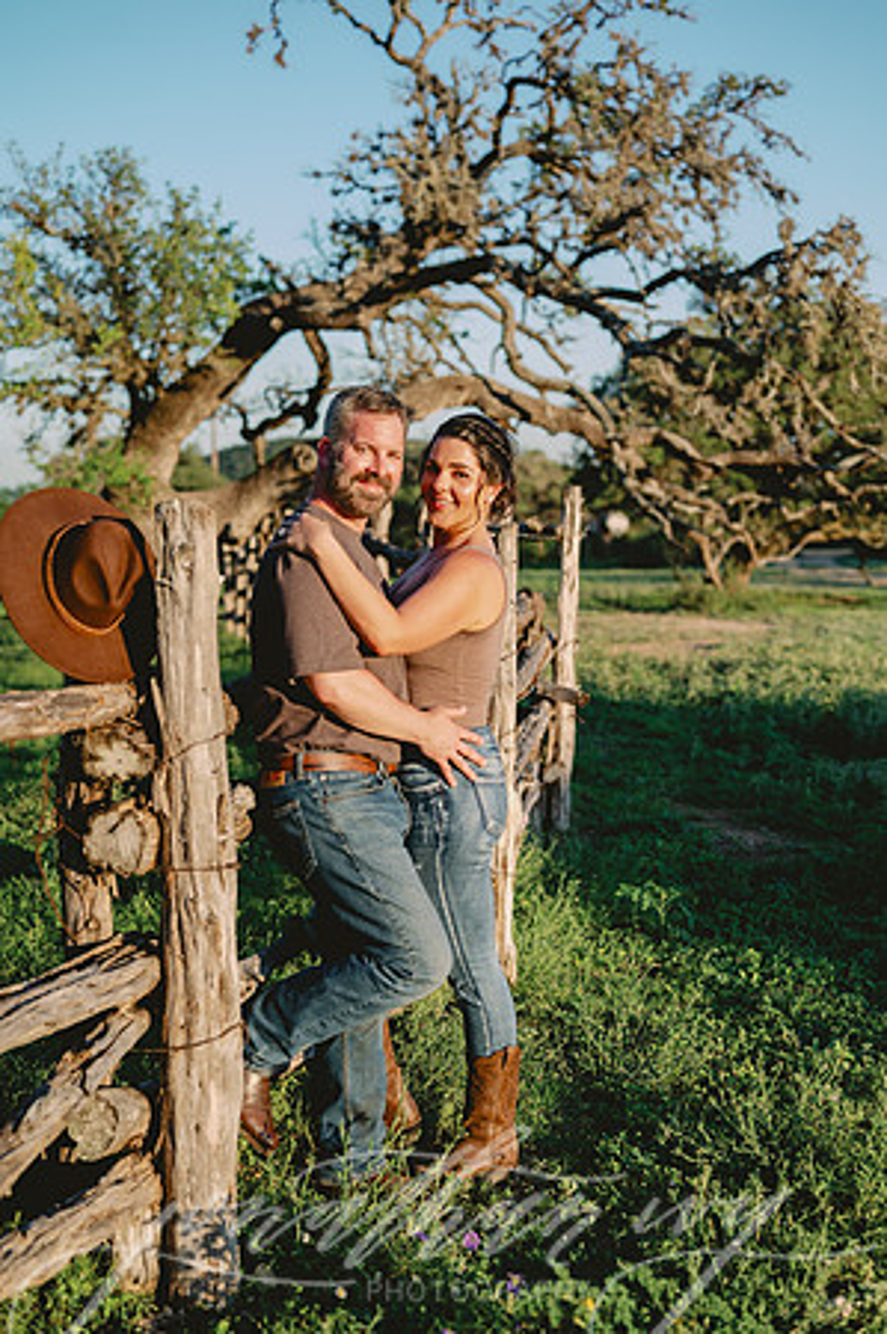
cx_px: 444
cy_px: 667
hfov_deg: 26.9
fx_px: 1852
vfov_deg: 39.6
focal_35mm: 50
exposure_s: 1/1250
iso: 80
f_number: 2.8
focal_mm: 50
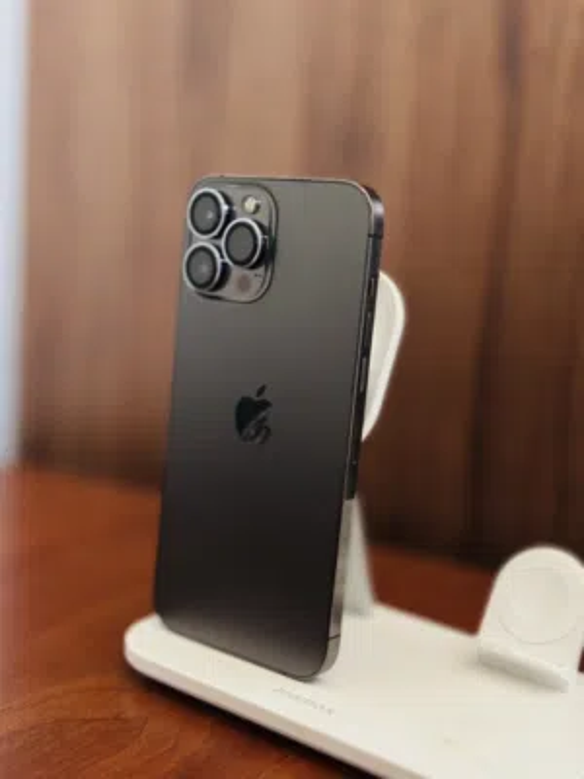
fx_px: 1080
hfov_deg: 30.3
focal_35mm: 48
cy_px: 390
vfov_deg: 39.7
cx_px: 292
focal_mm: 6.76
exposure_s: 1/23
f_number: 1.78
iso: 800
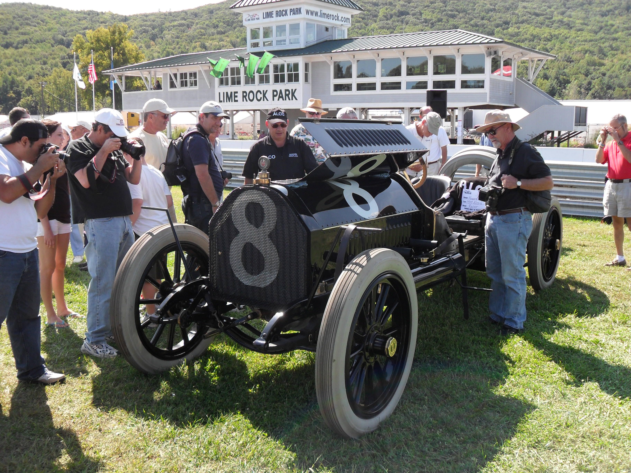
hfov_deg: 52.6
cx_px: 316
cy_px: 236
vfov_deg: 40.7
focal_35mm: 35
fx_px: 638
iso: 100
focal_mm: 6.2
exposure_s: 1/350
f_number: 2.8
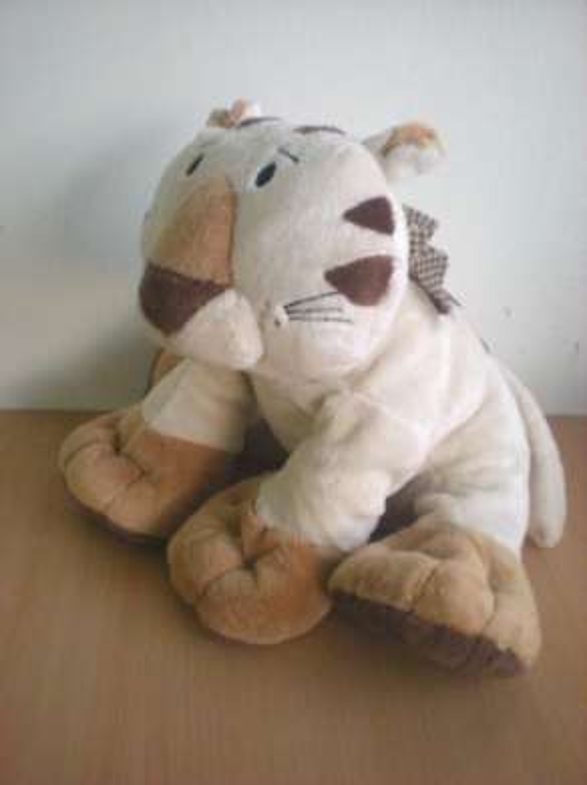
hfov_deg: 37.7
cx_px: 294
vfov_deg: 49.0
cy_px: 392
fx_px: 860
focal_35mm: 38
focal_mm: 6.3
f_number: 3.1
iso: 800
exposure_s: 1/7.7
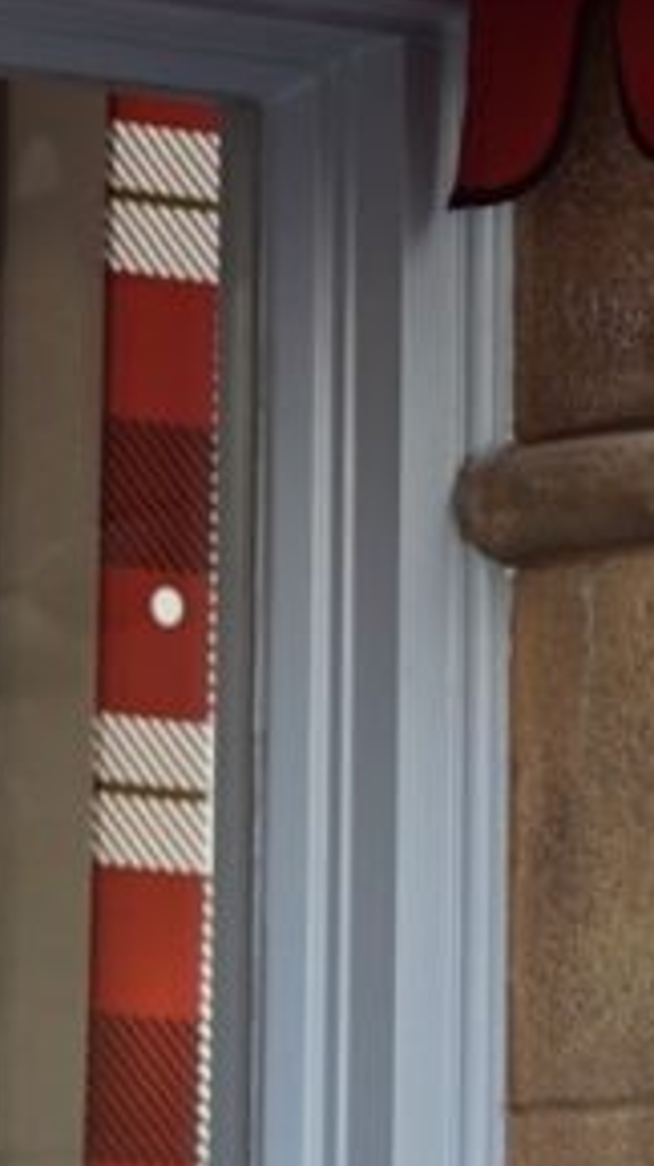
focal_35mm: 218
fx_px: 6739
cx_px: -1413
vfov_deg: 9.7
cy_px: 1477
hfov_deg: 5.2
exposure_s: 1/160
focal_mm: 50
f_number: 4
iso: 125
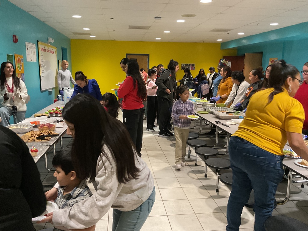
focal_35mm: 29
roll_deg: -0.5
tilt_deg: -9.9
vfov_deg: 48.2
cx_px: 154
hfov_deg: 61.7
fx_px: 258
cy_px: 116
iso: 400
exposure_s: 1/30
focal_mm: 3
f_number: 1.8
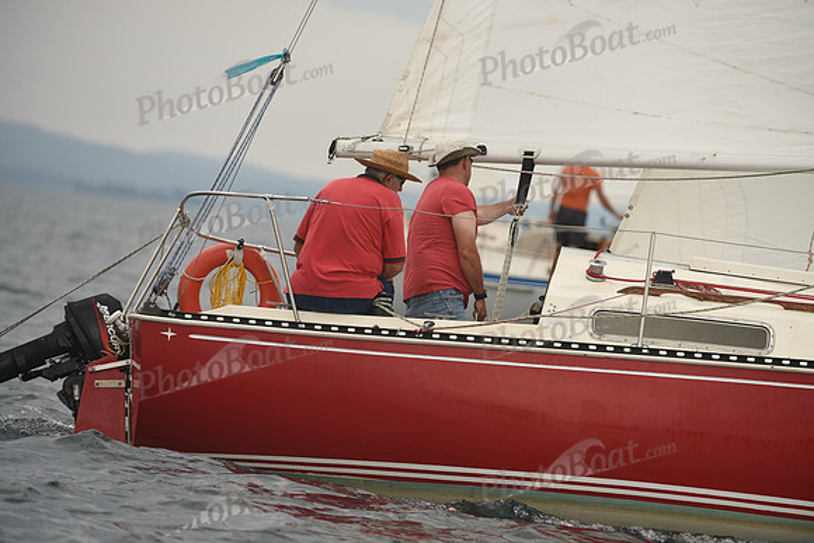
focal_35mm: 300
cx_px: 407
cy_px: 272
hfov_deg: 6.9
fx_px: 6785
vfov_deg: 4.6
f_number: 4.5
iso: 250
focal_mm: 300
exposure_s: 1/800
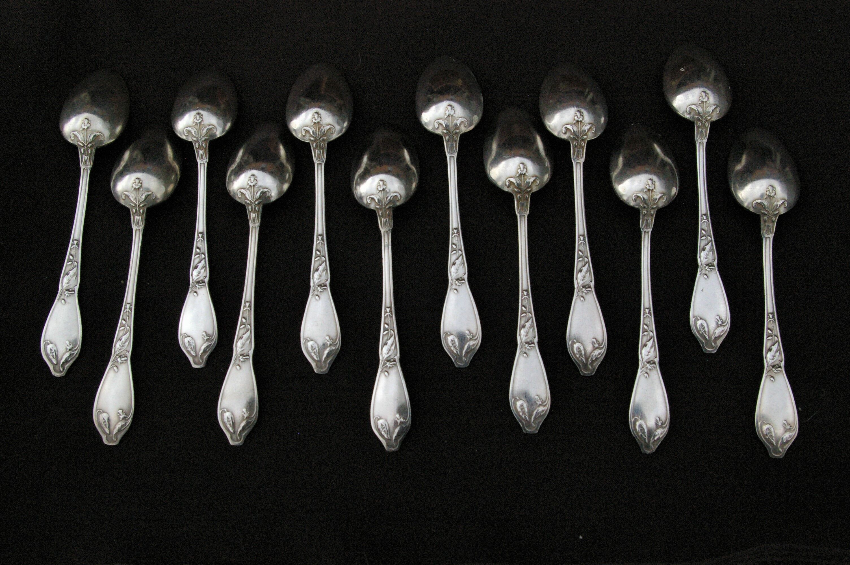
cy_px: 282
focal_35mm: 39
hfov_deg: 49.6
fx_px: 920
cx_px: 425
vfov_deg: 34.1
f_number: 8
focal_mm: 26
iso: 1600
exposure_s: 1/750
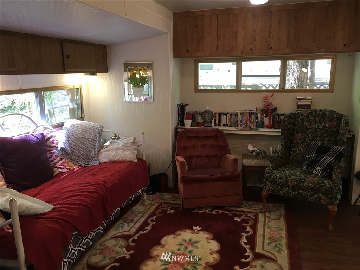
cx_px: 180
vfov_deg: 48.2
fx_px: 302
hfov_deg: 61.7
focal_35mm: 29
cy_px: 135
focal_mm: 4.15
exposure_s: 1/30
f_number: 2.2
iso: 80
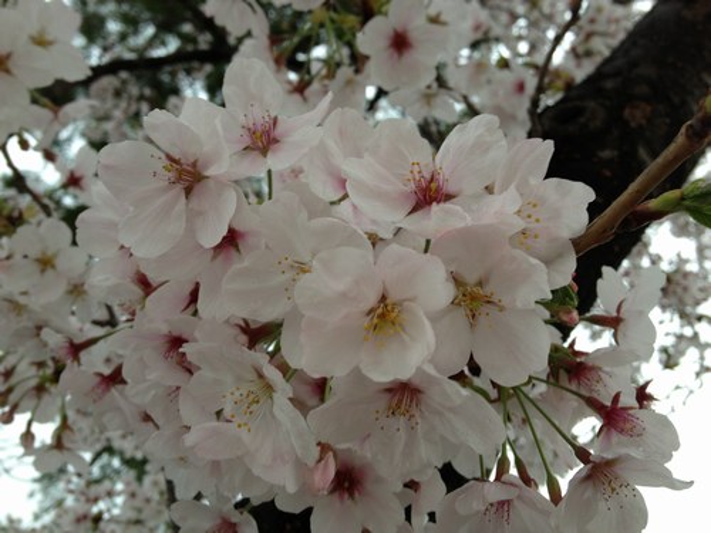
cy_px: 266
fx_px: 719
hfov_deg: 52.6
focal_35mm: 35
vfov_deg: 40.7
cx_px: 356
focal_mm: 4.28
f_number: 2.4
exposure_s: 1/30
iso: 50
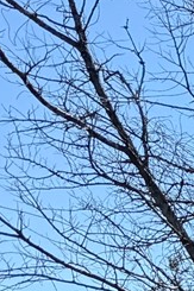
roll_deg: -2.1
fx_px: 1692
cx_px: 1038
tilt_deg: +2.2
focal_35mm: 209
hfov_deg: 5.0
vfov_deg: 9.2
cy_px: 586
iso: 80
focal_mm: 6.76
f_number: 1.78
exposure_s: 1/3021
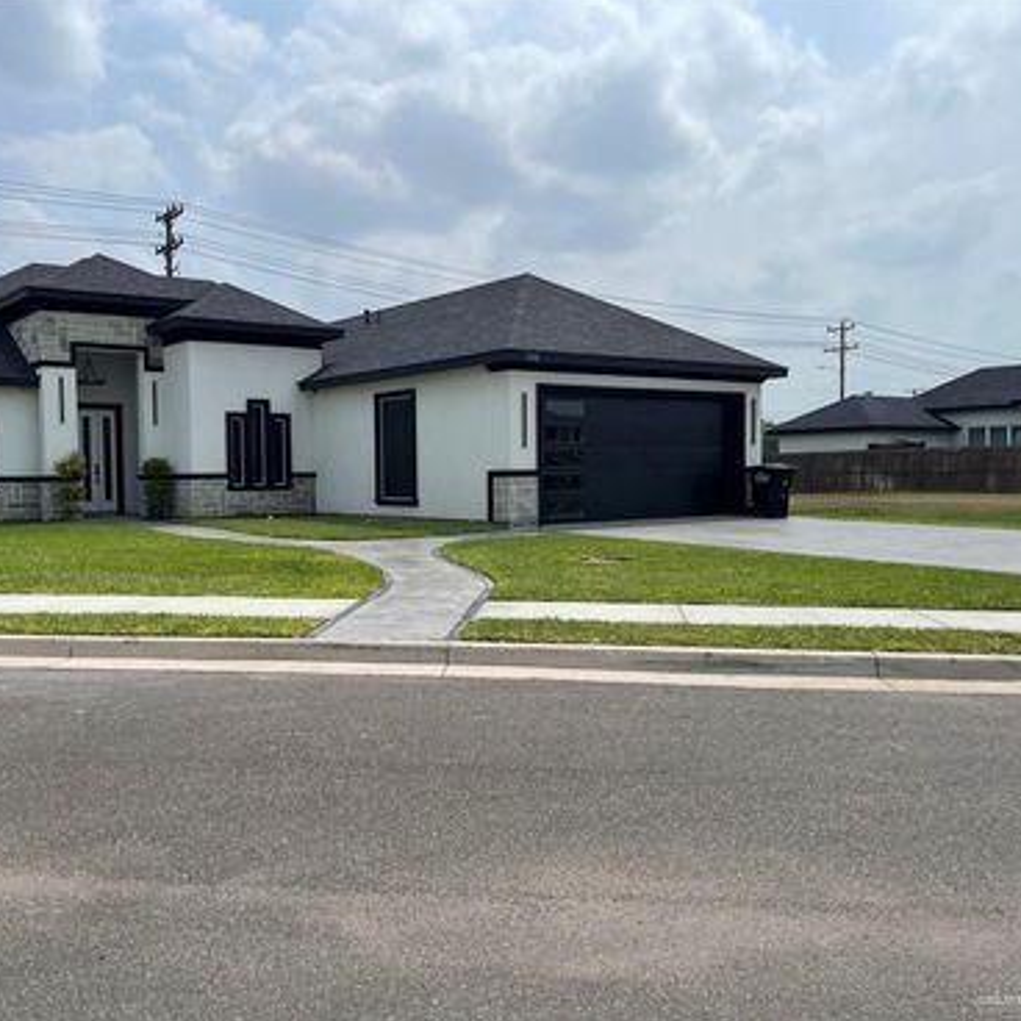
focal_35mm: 30
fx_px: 1001
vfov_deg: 54.0
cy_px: 509
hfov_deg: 53.7
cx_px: 408
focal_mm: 5.1
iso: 32
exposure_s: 1/7407
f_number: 1.6
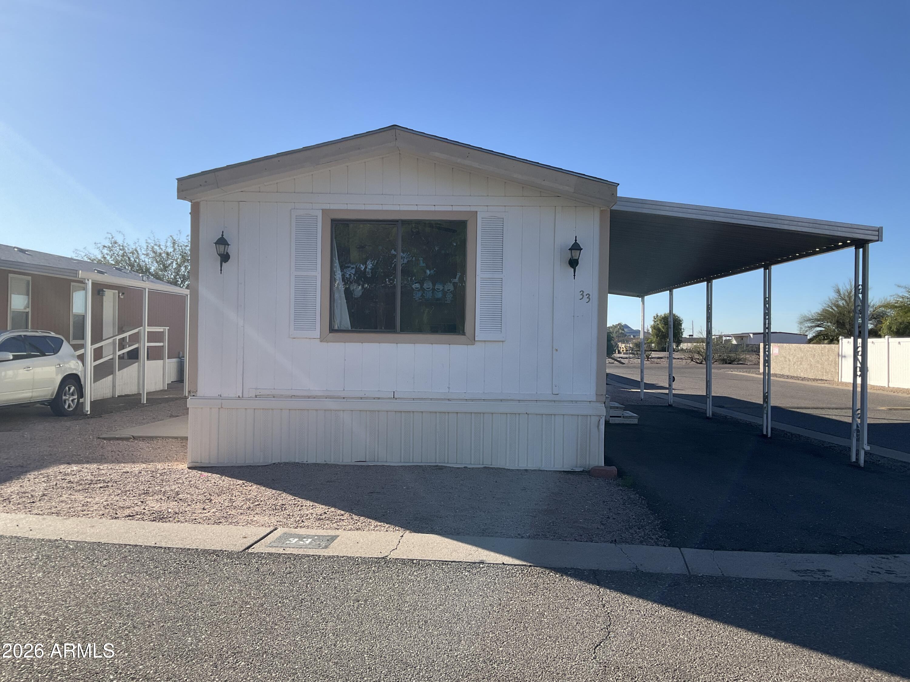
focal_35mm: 29
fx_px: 762
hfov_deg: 61.7
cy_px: 341
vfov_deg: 48.2
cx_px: 455
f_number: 1.8
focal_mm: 3
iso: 25
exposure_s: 1/1626
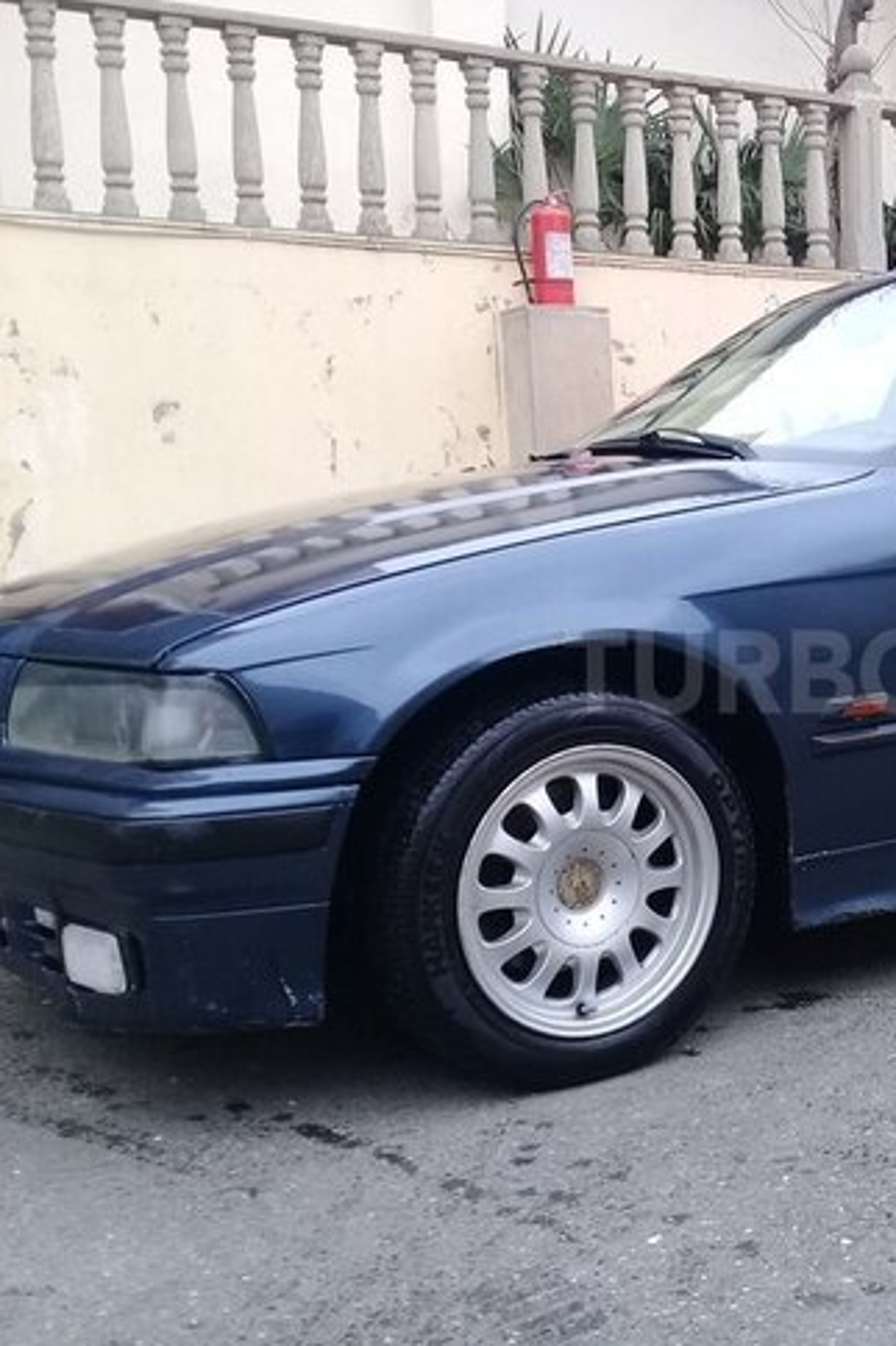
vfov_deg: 44.5
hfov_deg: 28.9
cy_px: 672
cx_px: 849
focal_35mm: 44
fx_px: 1645
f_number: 2.2
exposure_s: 1/140
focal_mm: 3.3
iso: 50
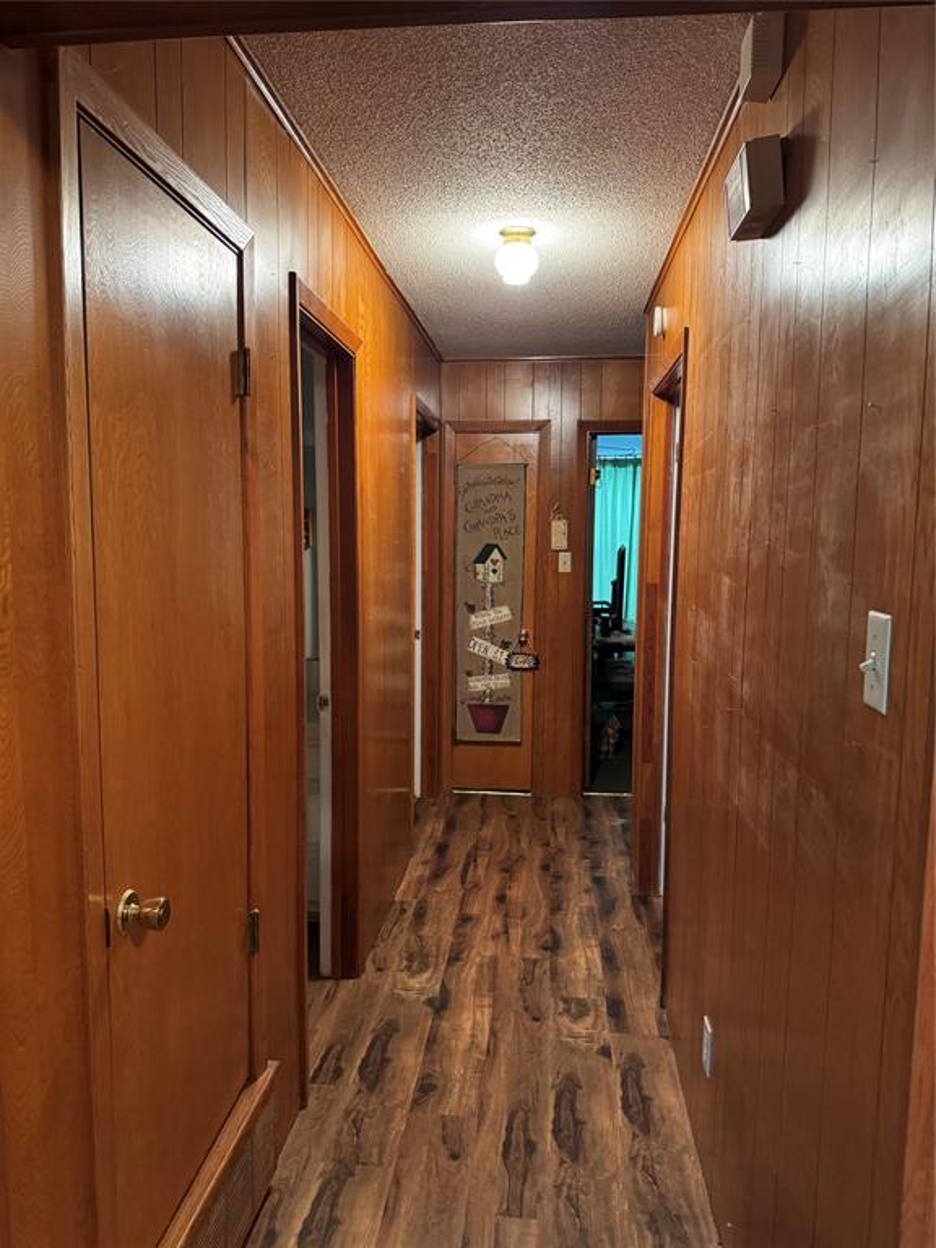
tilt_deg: -6.1
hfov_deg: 56.8
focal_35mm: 24
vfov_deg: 71.6
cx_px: 468
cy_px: 624
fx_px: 865
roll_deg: +0.6
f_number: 1.78
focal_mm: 6.76
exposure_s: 1/40
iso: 640
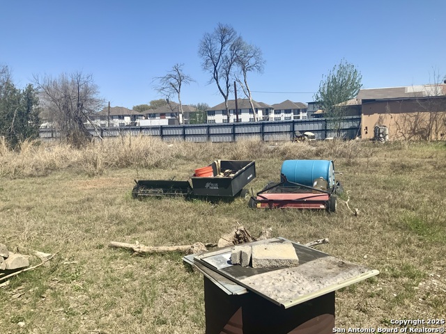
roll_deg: +3.4
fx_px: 374
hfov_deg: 61.7
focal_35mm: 29
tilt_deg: -8.9
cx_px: 223
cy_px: 167
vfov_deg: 48.2
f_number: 1.8
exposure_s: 1/2427
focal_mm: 3
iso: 20
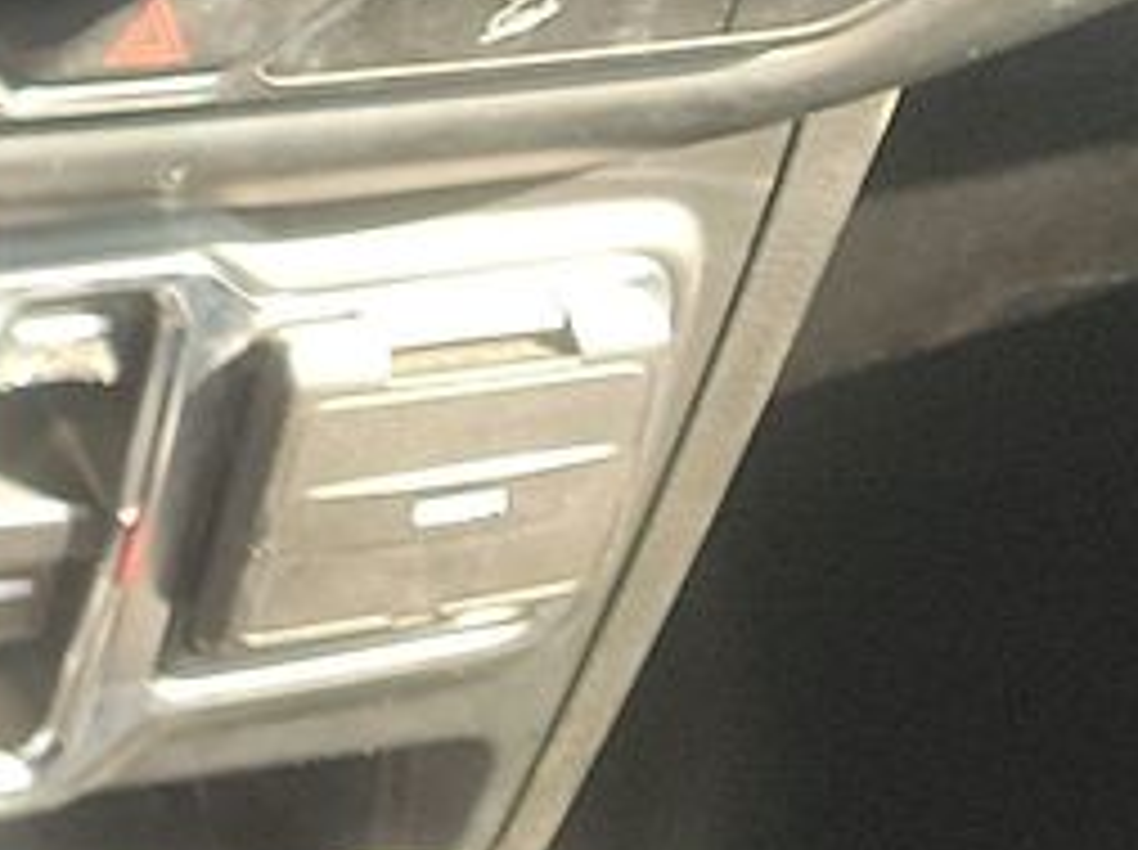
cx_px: -2415
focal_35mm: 152
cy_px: -283
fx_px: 4990
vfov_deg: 9.5
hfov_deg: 9.6
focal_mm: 6.7
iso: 92
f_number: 1.8
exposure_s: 1/59
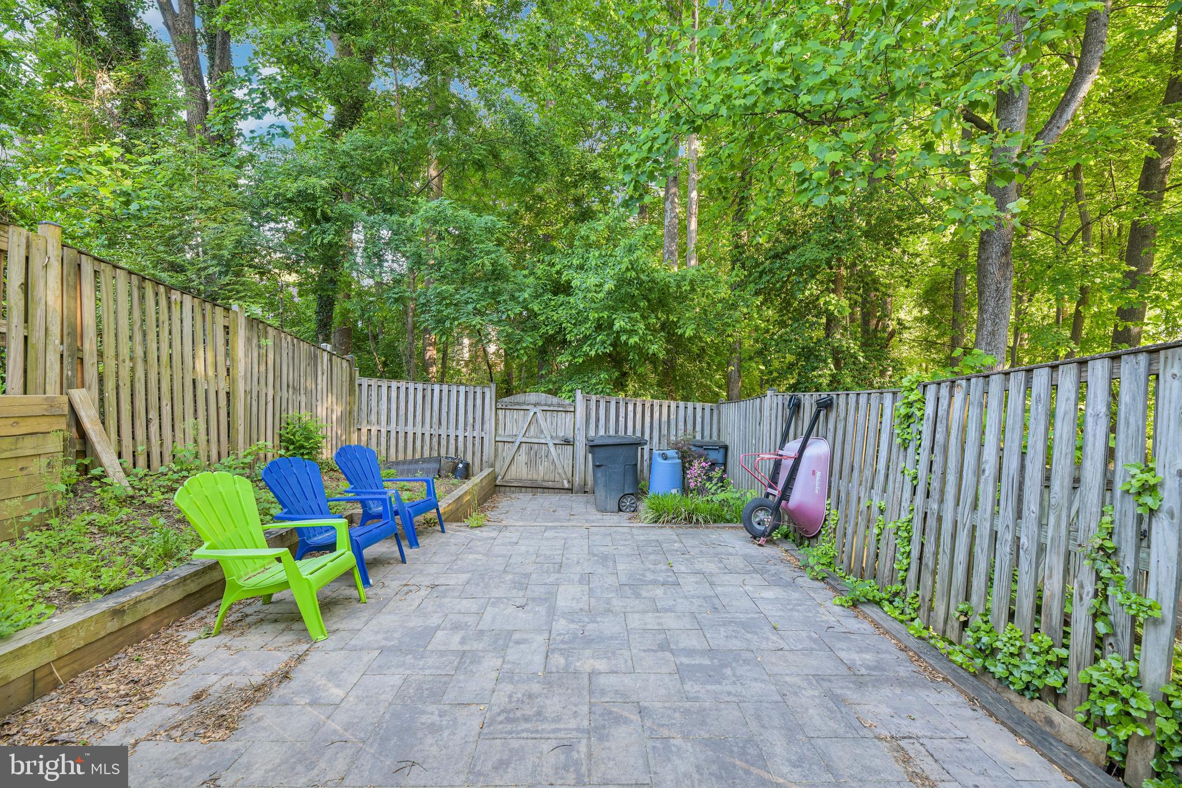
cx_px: 591
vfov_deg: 81.2
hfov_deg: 104.3
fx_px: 460
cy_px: 394
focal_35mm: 14
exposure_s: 1/15
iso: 400
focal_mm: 14
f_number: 8
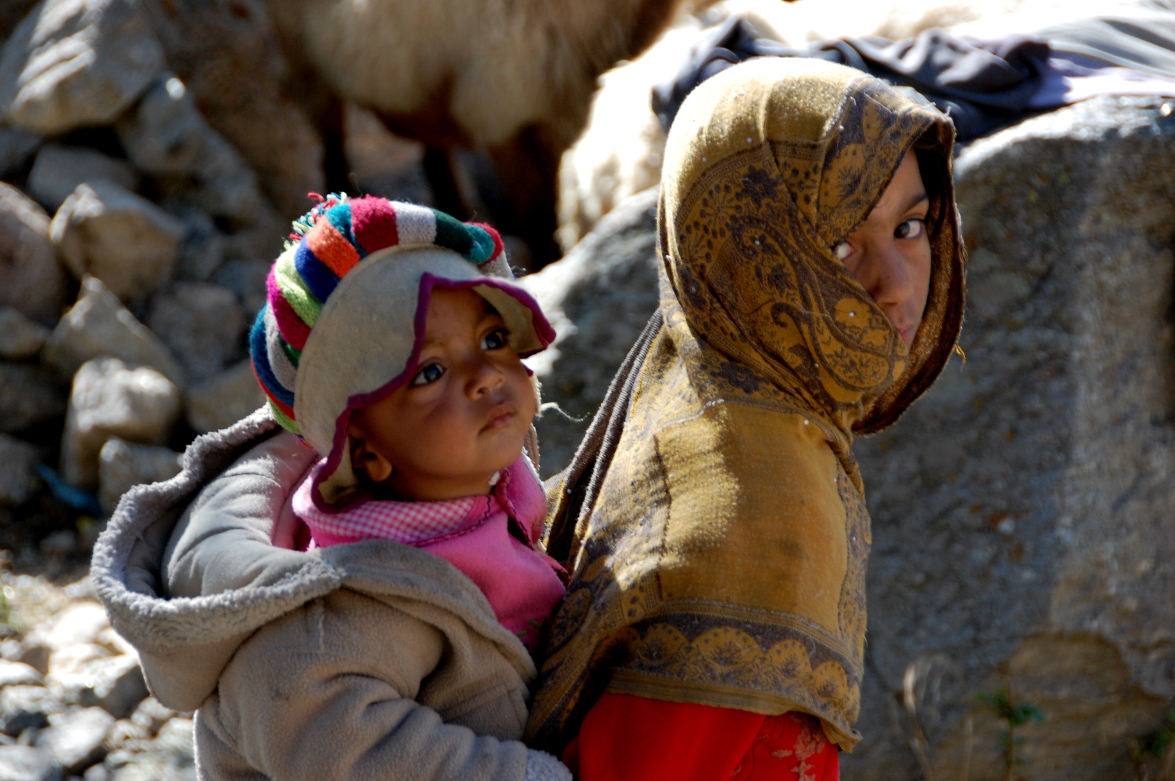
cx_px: 588
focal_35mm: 158
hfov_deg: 13.1
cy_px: 390
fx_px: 5136
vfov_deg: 8.7
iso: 400
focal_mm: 105
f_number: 5.6
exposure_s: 1/320
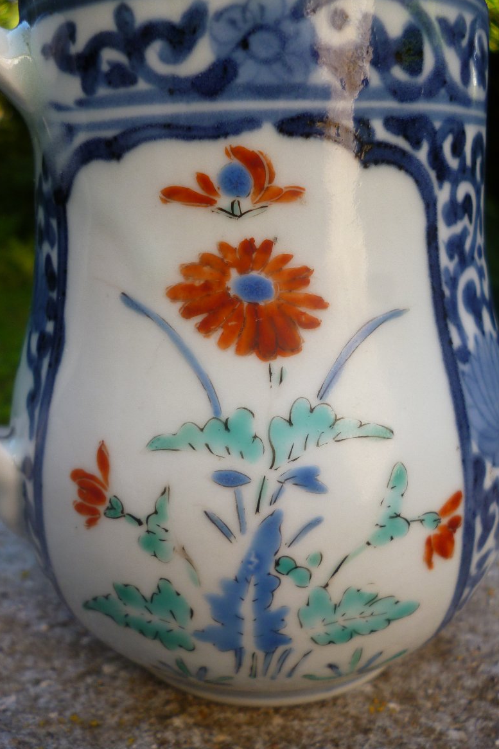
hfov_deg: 43.6
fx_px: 624
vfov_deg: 61.9
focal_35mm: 30
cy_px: 384
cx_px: 240
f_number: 3.1
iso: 100
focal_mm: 5
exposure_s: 1/125
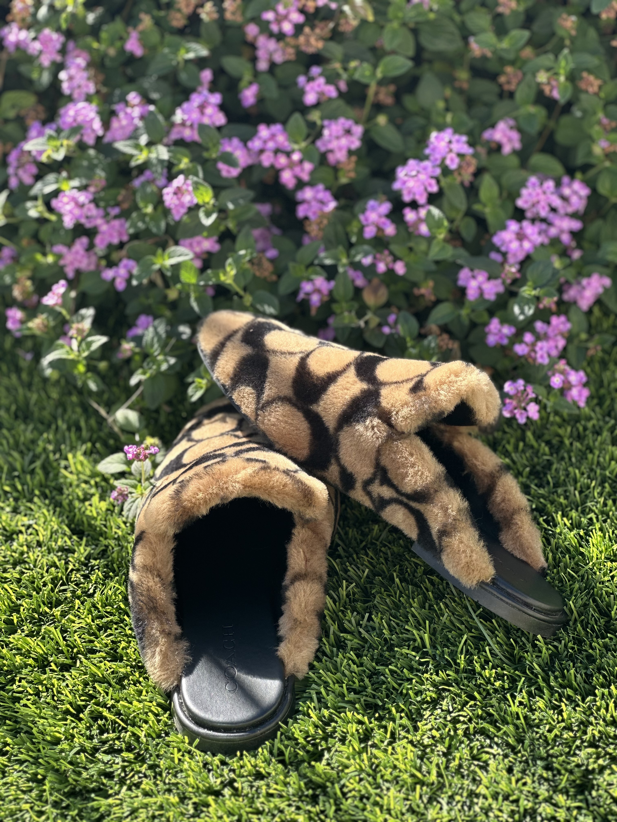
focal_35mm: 77
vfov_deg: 25.3
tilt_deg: -35.2
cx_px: 308
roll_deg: +2.8
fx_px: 1830
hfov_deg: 19.1
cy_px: 411
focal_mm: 9
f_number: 2.8
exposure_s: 1/121
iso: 25
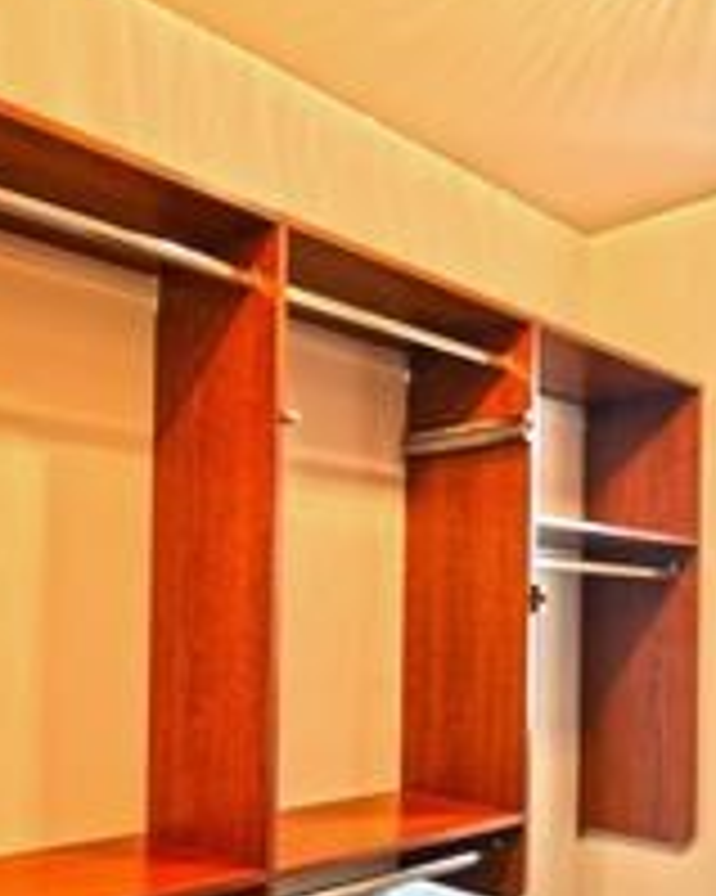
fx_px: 901
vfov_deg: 51.7
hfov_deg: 42.7
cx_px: 234
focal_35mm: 34
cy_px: 612
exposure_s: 1/10
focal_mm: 16
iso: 50
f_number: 2.8
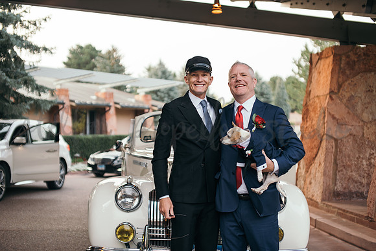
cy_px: 126
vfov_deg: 27.0
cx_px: 188
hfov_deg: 39.6
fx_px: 522
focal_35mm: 50
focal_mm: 50
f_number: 2.5
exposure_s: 1/200
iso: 125
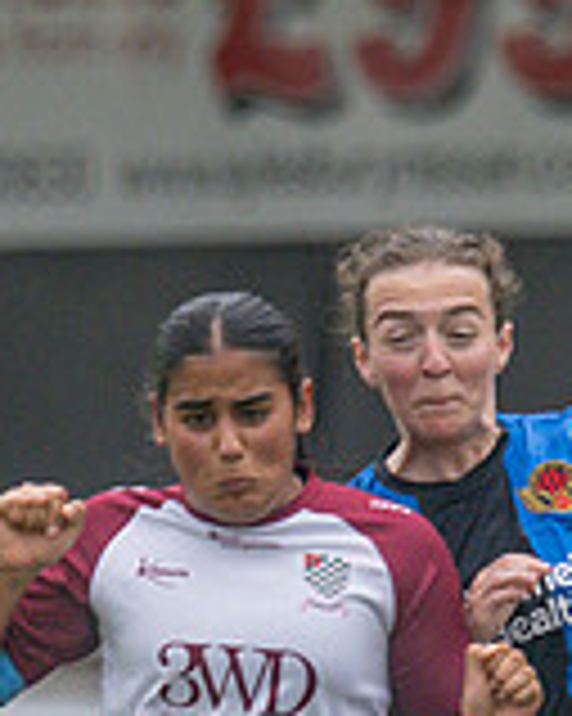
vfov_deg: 0.8
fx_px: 52551
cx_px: 159
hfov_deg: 0.6
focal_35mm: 2481
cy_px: 760
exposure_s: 1/1000
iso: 500
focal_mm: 300
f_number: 4
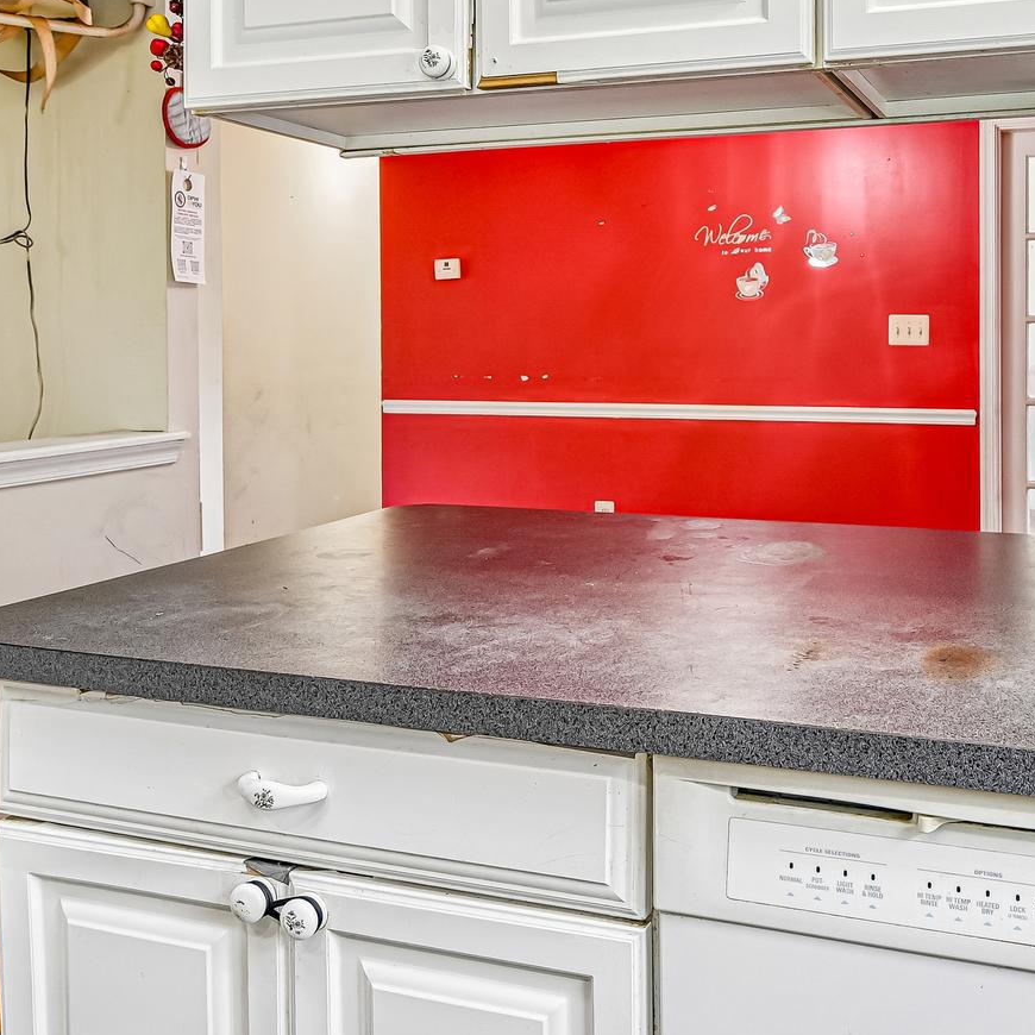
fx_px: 1082
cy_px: 331
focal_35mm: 32
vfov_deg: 50.0
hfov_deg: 49.4
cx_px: 755
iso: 400
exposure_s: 1/20
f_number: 8
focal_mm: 16
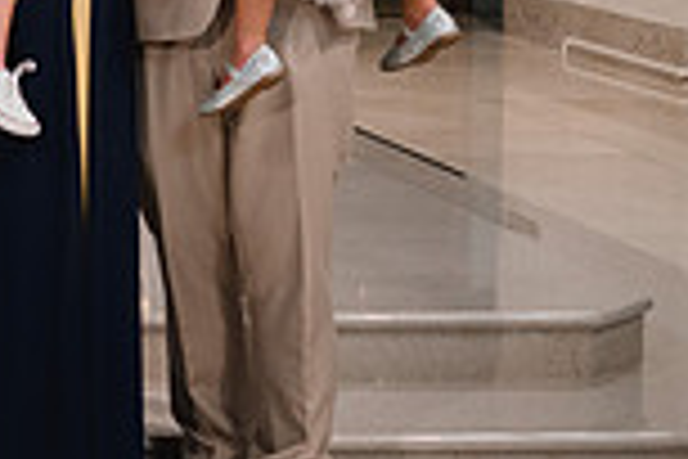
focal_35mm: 136
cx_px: -613
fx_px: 2599
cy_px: -84
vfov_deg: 9.9
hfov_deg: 13.3
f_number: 3.2
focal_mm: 35
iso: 1000
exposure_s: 1/200
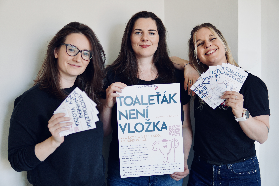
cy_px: 93
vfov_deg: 29.9
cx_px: 140
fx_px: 349
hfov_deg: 43.6
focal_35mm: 45
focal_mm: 30
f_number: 1.4
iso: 100
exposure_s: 1/125
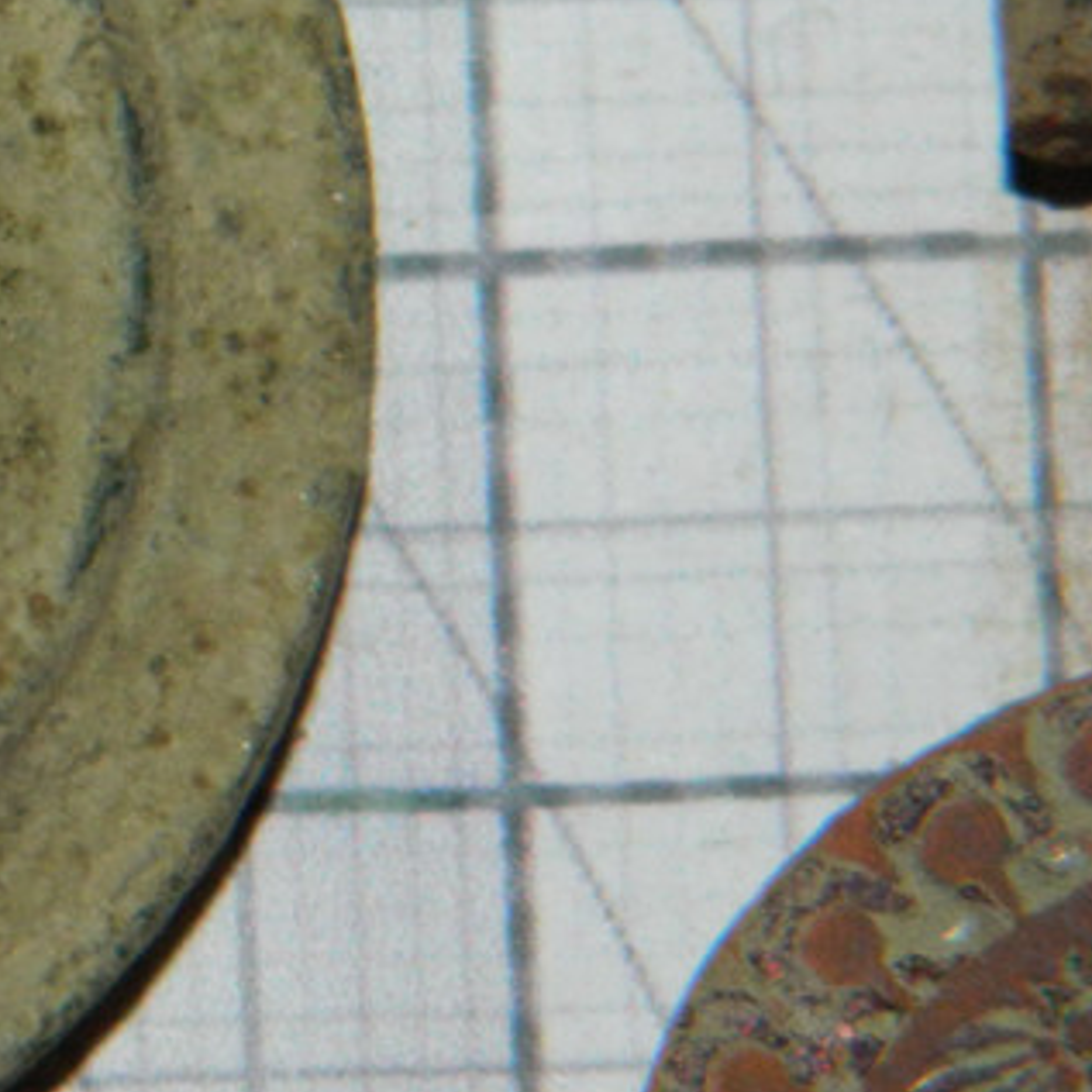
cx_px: -708
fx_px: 8923
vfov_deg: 7.0
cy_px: 293
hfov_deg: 6.9
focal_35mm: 250
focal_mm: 15.1
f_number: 11.9
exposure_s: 1/50
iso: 200
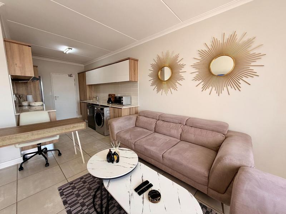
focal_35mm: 14
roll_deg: +0.0
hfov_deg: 102.1
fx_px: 116
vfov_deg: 85.7
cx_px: 143
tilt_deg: -6.4
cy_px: 107
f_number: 2.2
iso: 100
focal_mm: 2.22
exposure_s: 1/121
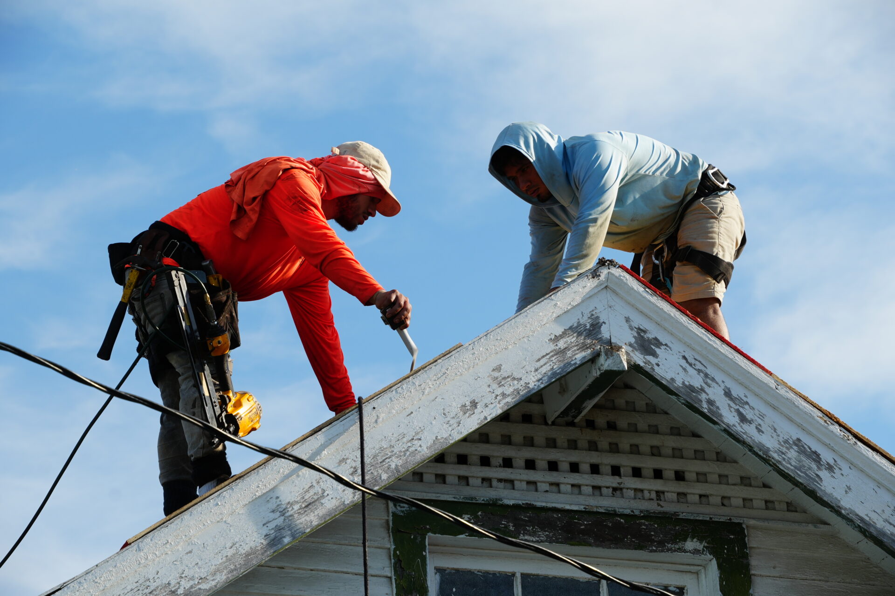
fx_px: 3505
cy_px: 298
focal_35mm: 141
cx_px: 448
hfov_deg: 14.6
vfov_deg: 9.7
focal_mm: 94
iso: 100
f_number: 8
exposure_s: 1/250
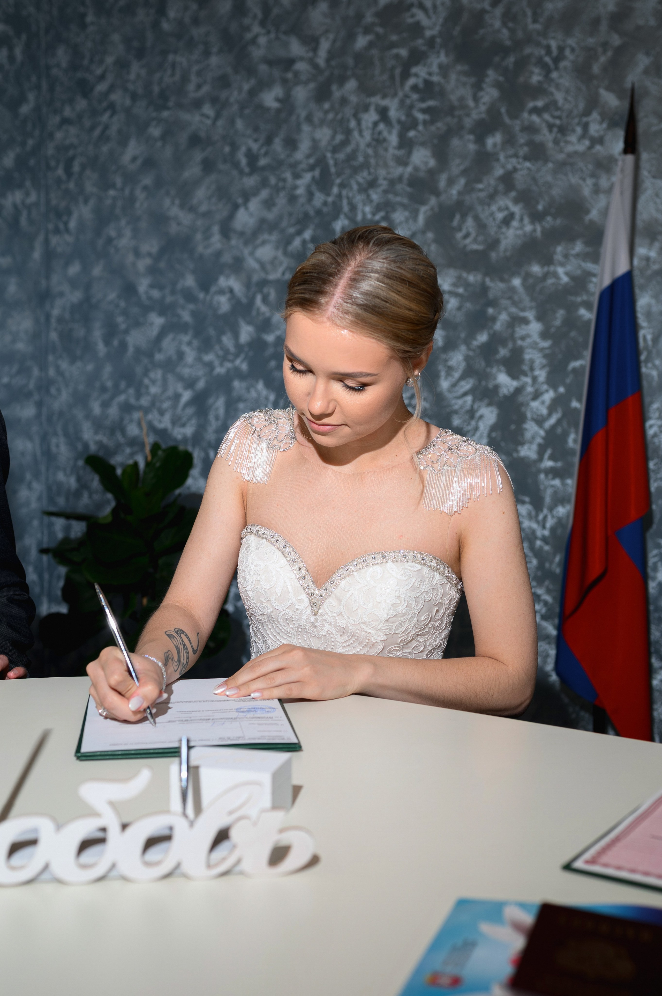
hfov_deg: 37.8
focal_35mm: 35
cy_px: 498
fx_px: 967
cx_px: 331
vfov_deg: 54.5
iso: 400
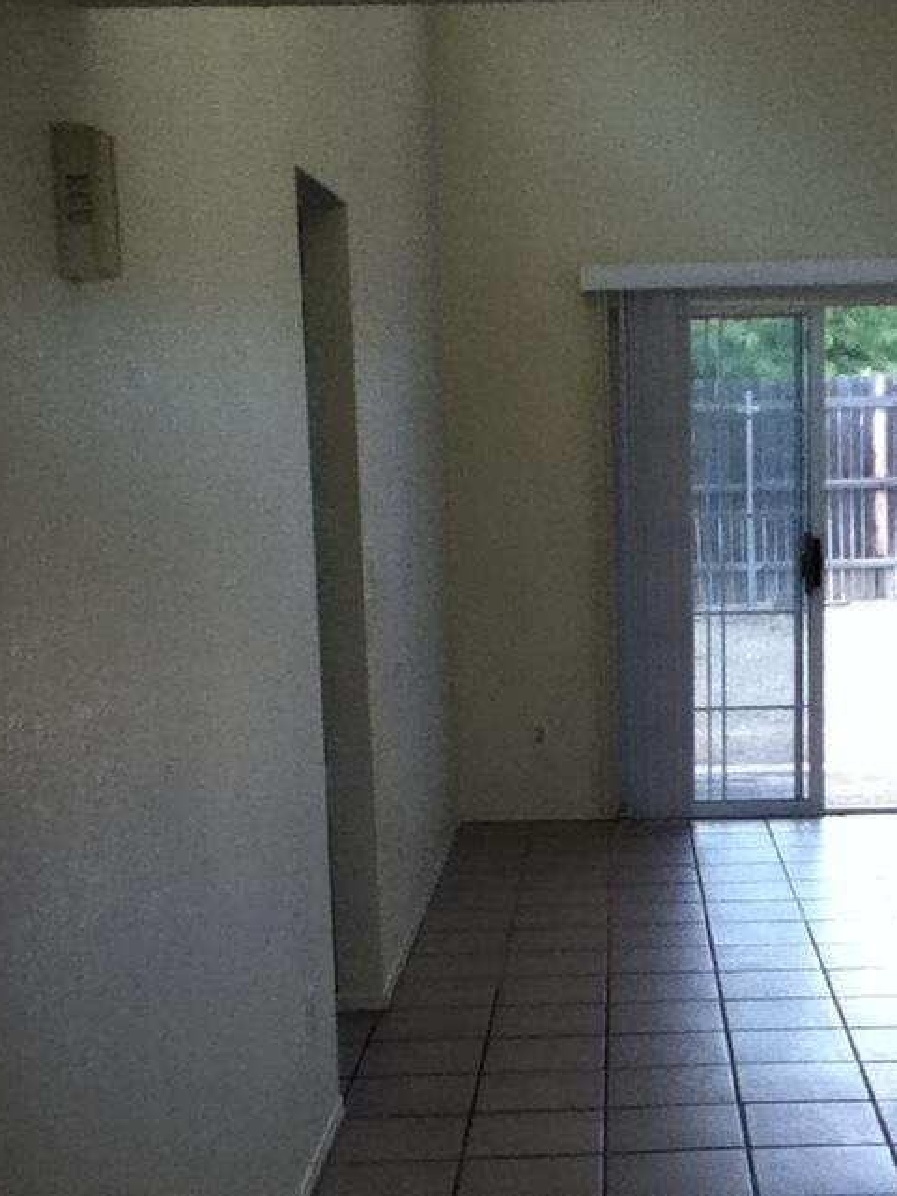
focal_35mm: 48
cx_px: 652
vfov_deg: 39.2
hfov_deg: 29.9
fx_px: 1658
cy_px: 790
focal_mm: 3.85
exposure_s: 1/120
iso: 160
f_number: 2.4
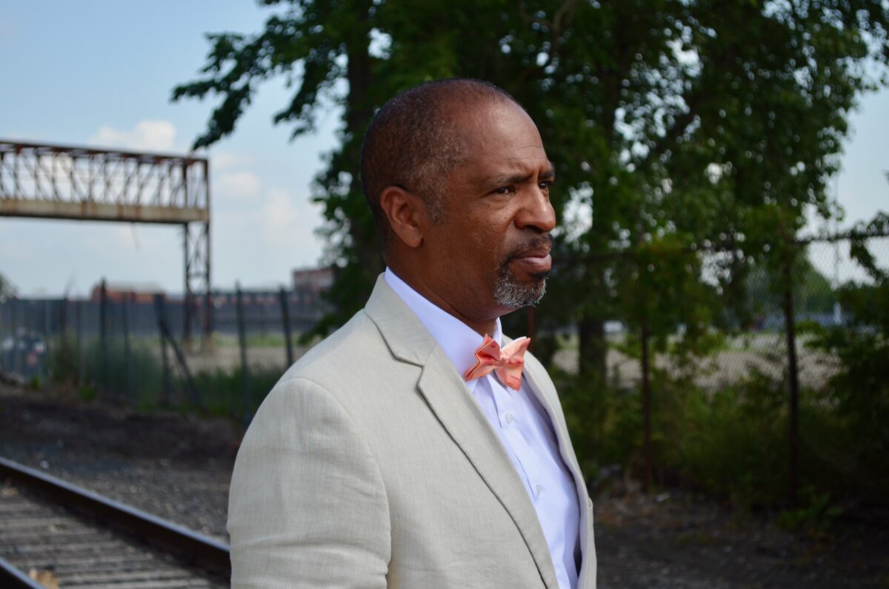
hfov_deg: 24.7
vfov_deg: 16.5
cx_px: 444
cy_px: 294
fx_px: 2033
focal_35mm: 82
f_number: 5.6
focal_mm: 55
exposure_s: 1/1000
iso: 400
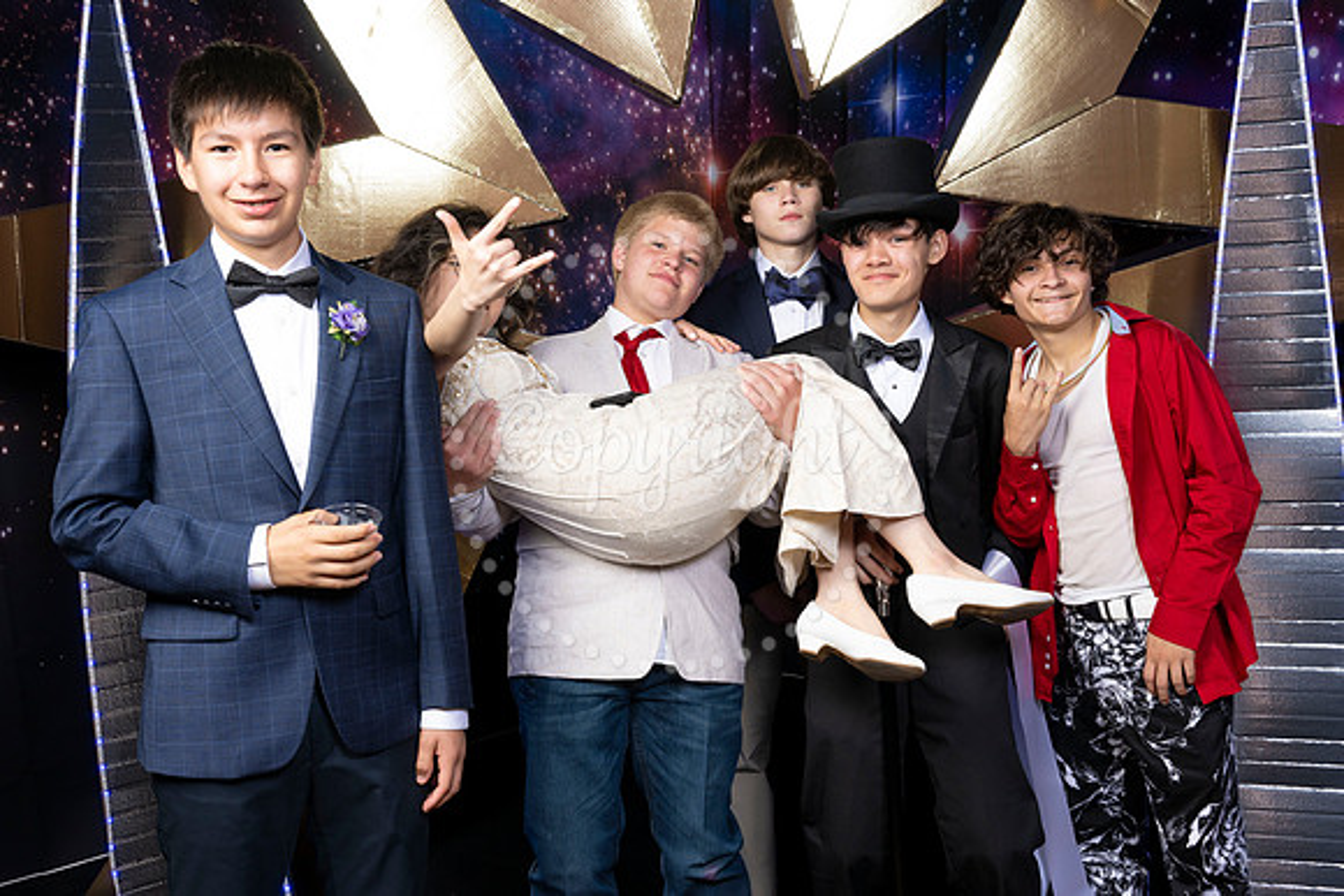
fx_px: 1461
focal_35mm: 39
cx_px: 687
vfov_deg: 34.1
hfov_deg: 49.4
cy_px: 448
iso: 320
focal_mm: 31
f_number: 9
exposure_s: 1/125
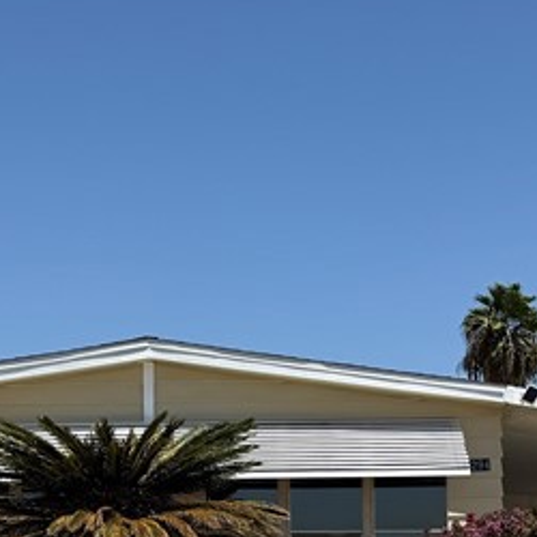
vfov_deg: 19.4
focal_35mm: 87
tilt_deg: +3.6
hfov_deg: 19.9
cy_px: 522
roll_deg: +0.2
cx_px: 221
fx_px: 1527
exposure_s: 1/6711
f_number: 1.78
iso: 80
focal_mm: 6.76
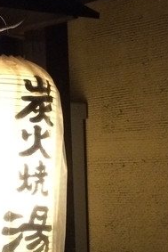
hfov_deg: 12.6
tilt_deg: -5.4
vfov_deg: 18.4
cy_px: 229
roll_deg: +2.0
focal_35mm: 109
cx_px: 52
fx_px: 762
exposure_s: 1/24
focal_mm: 4.15
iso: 320
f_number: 2.2
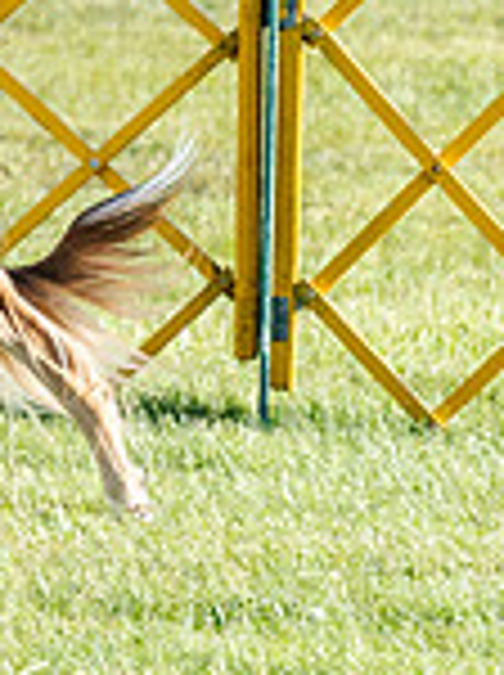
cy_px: -264
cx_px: -710
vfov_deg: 2.8
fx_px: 13920
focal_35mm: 715
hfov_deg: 2.1
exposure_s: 1/1250
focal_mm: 144
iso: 640
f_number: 6.3
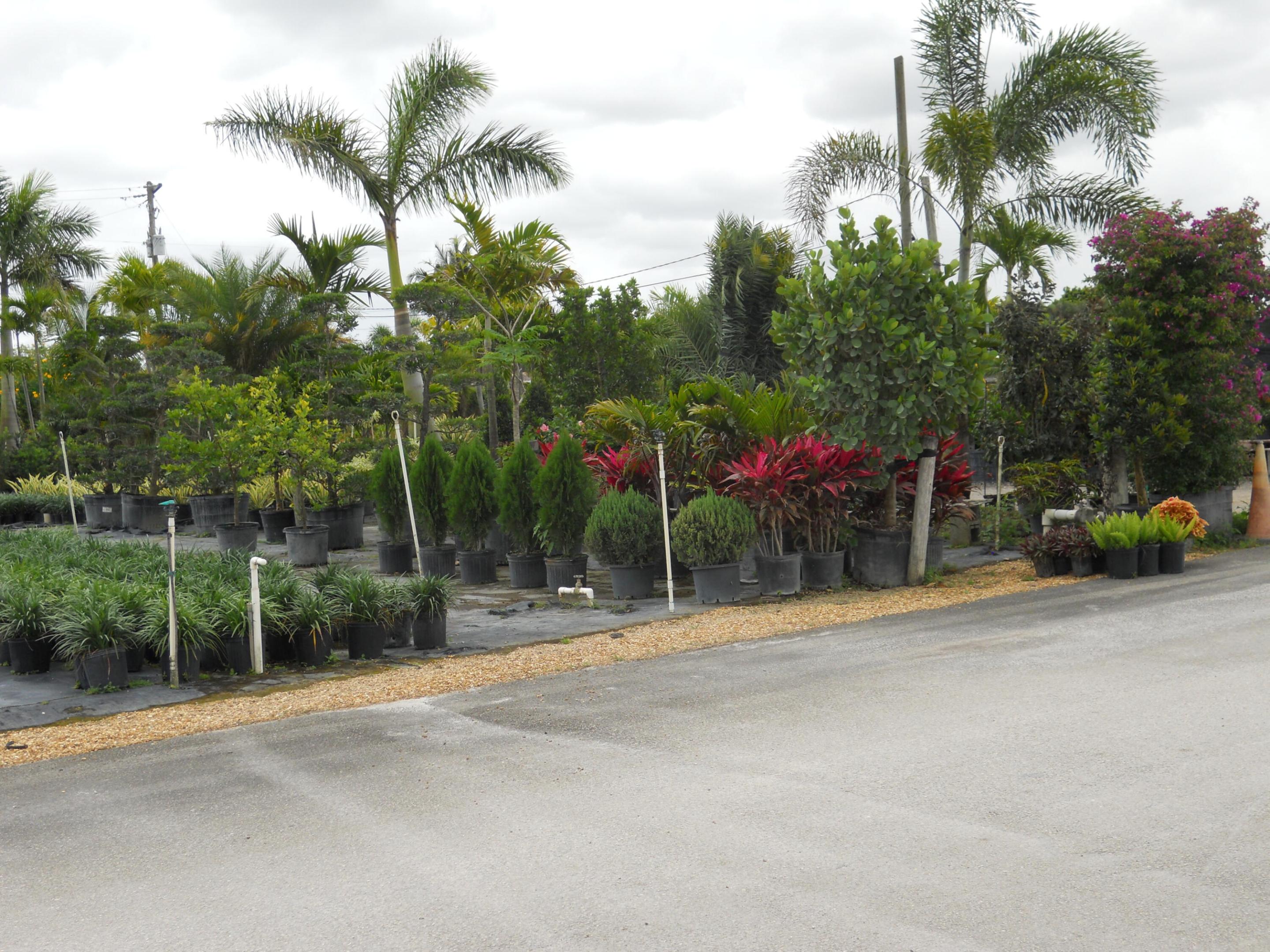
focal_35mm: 41
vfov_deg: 35.1
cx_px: 635
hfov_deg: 45.8
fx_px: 1504
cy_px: 476
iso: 80
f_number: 3.2
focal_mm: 7.3
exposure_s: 1/320
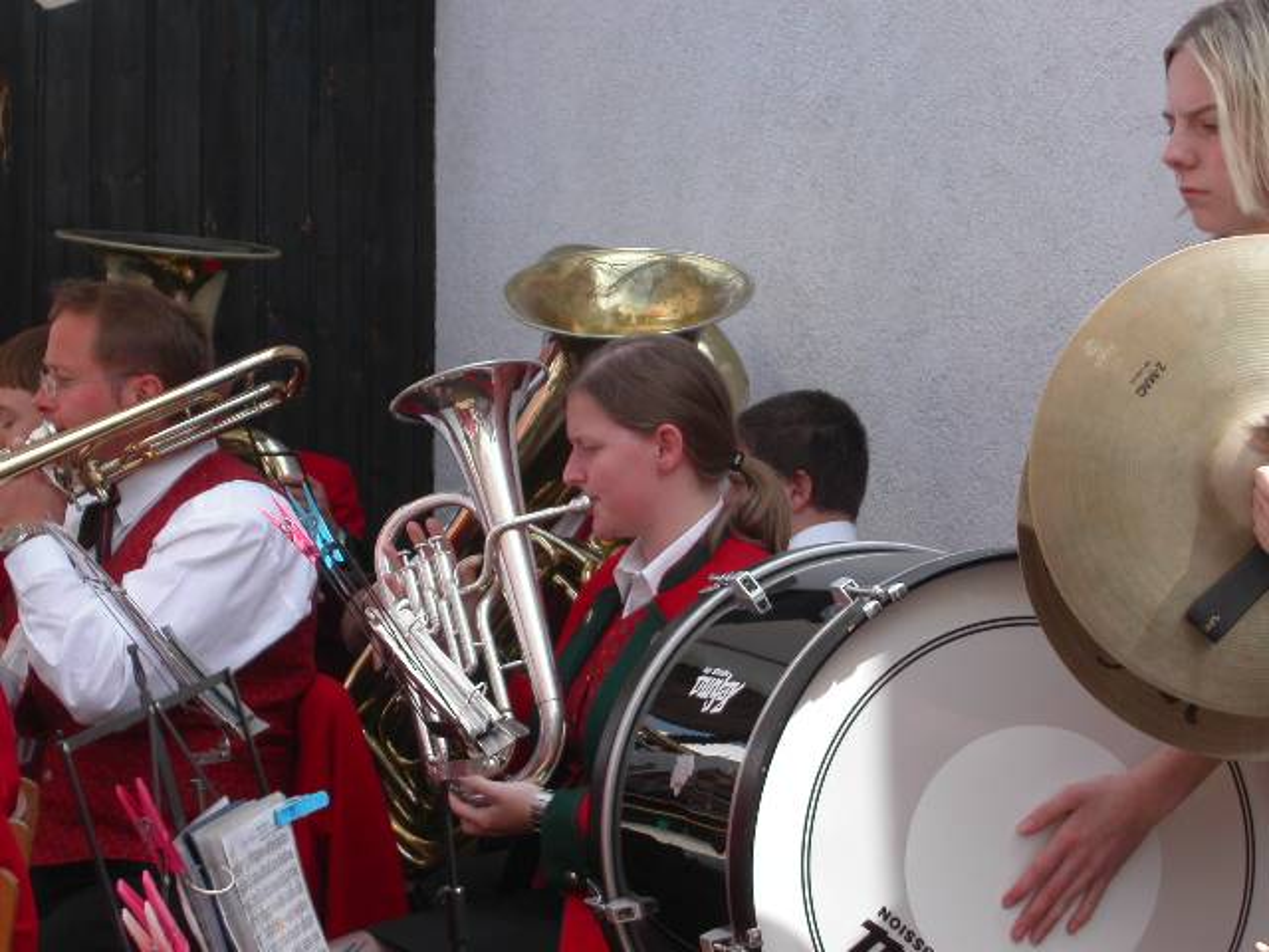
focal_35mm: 114
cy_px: 476
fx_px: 4179
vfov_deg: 13.0
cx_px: 634
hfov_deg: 17.3
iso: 100
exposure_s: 1/350
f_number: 4.7
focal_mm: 23.4
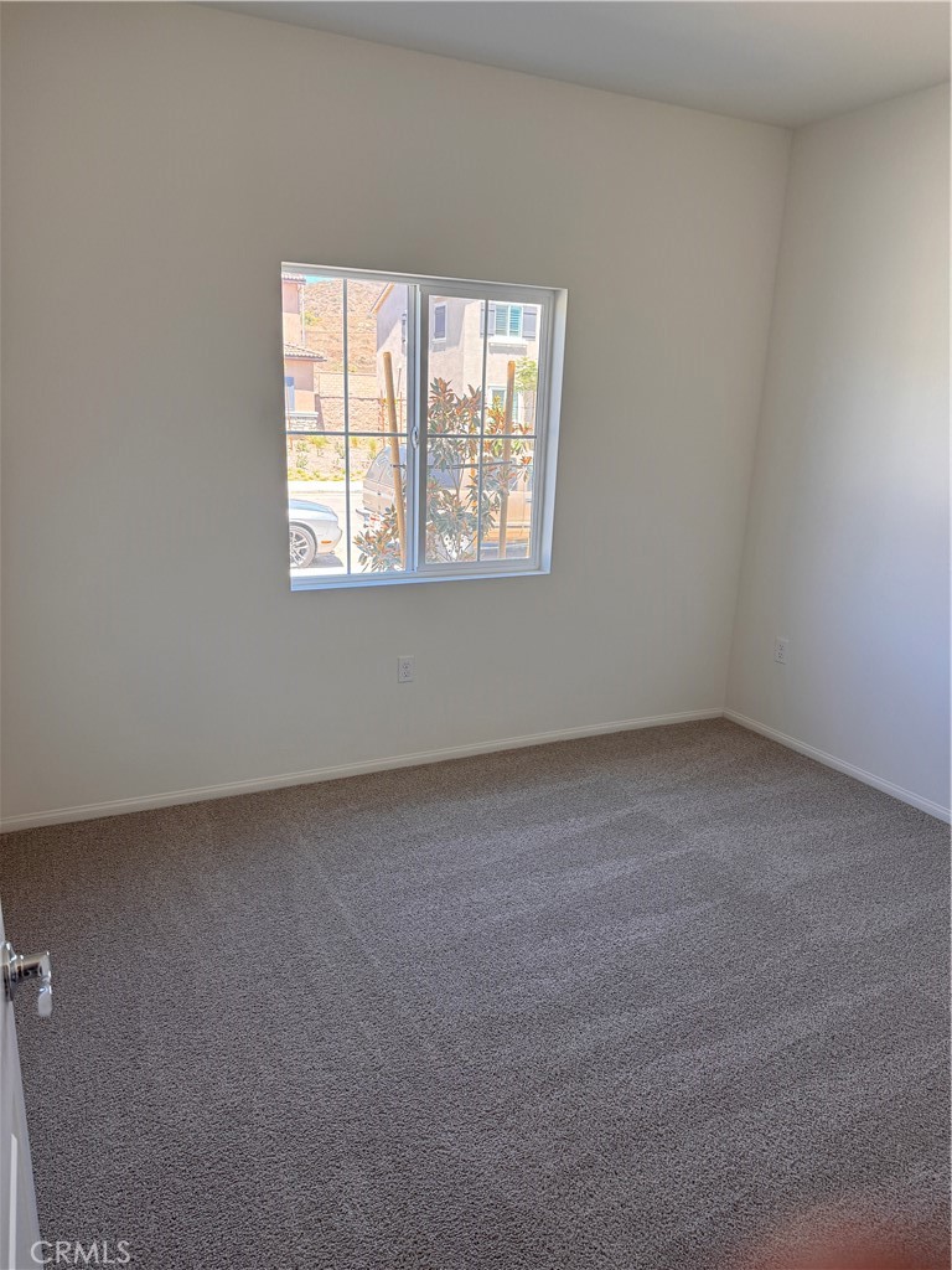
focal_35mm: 24
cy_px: 635
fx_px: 880
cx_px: 476
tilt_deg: -15.4
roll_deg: -1.7
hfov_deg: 56.8
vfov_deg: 71.6
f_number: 1.78
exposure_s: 1/147
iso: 100
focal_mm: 6.76
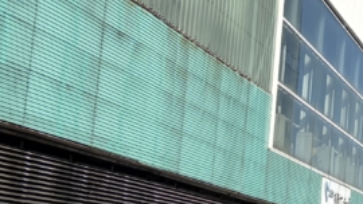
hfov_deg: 14.0
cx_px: 674
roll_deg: -0.2
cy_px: -44
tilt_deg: +14.3
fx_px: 1300
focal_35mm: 135
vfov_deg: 8.9
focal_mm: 5.96
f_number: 1.6
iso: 50
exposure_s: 1/5814
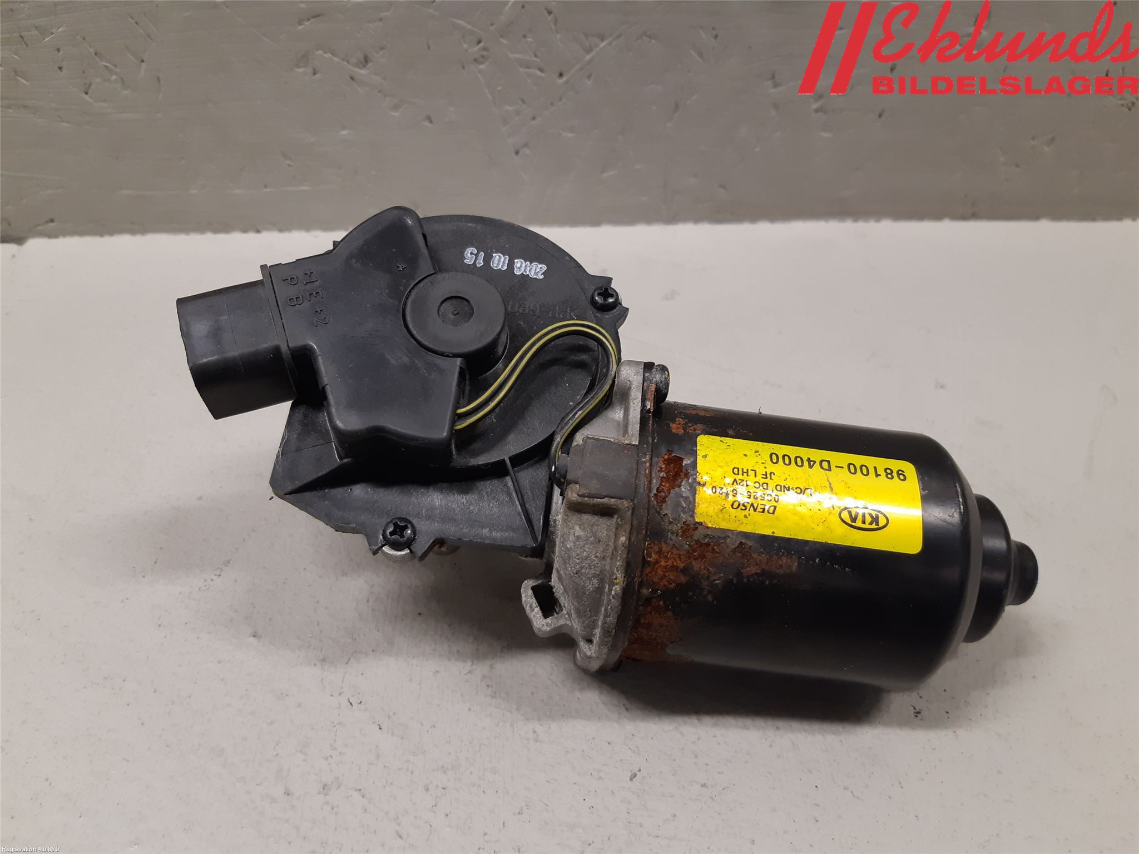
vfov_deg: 53.1
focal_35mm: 26
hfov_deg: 67.3
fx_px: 856
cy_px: 427
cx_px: 570
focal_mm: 3.93
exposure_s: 1/50
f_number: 1.7
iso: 125
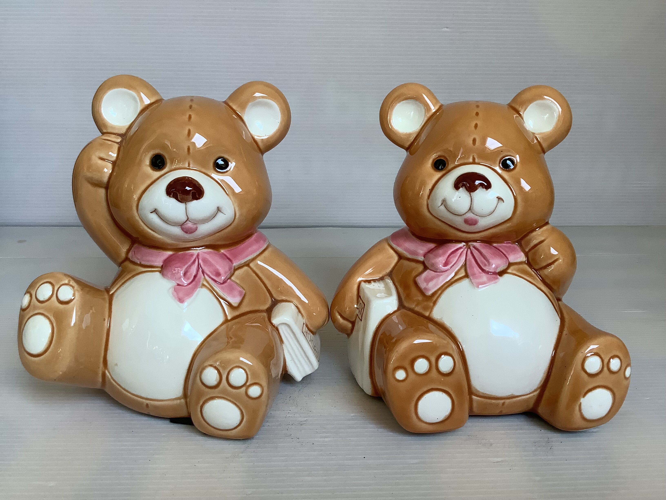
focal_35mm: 31
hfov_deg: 58.4
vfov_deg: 45.4
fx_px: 596
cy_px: 250
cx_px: 333
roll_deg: +0.1
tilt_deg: -15.5
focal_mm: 3.3
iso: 80
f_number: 2.4
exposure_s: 1/120
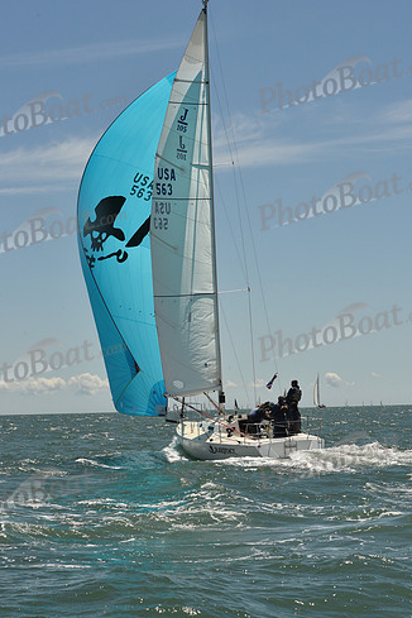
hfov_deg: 16.5
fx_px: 1425
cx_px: 193
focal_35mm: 83
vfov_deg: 24.5
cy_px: 282
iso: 320
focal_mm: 70
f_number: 14
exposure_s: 1/800
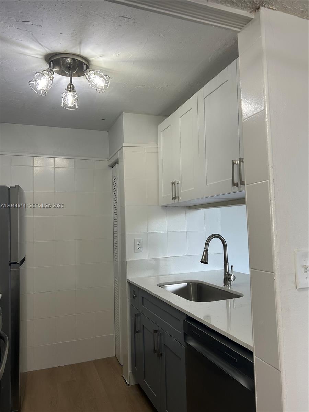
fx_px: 309
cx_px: 154
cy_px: 206
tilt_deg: +3.9
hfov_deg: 53.1
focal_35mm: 26
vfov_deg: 67.3
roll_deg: +1.0
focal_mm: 5.7
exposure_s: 1/120
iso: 40
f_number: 1.5
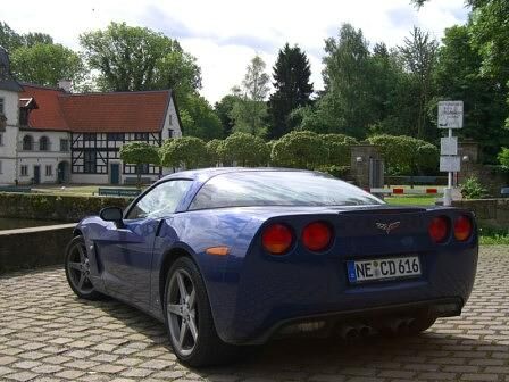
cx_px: 254
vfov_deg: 37.7
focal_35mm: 38
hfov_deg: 49.0
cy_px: 191
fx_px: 559
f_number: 8
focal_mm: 7.9
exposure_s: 1/160
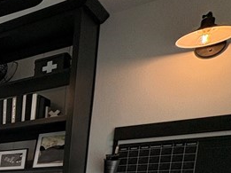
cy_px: 244
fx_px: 367
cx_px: -204
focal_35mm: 55
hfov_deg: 20.8
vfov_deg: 22.7
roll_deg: +0.2
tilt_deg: -7.3
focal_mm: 2.22
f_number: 2.2
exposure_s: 1/304
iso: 64
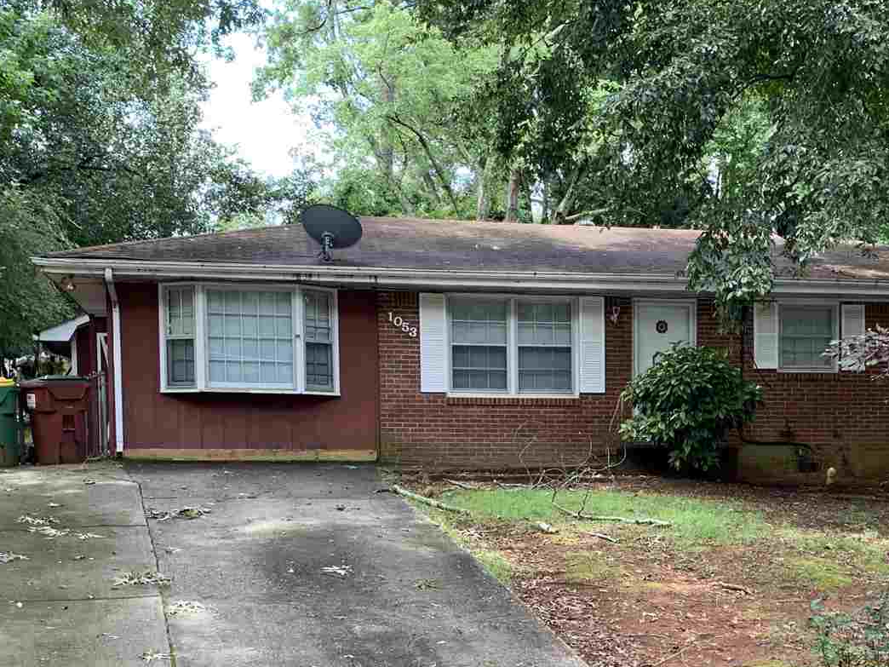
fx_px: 1310
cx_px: 579
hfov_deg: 37.2
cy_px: 592
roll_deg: -0.9
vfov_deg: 27.6
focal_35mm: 51
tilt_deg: +1.0
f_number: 1.8
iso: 32
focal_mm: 4.25
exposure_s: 1/121
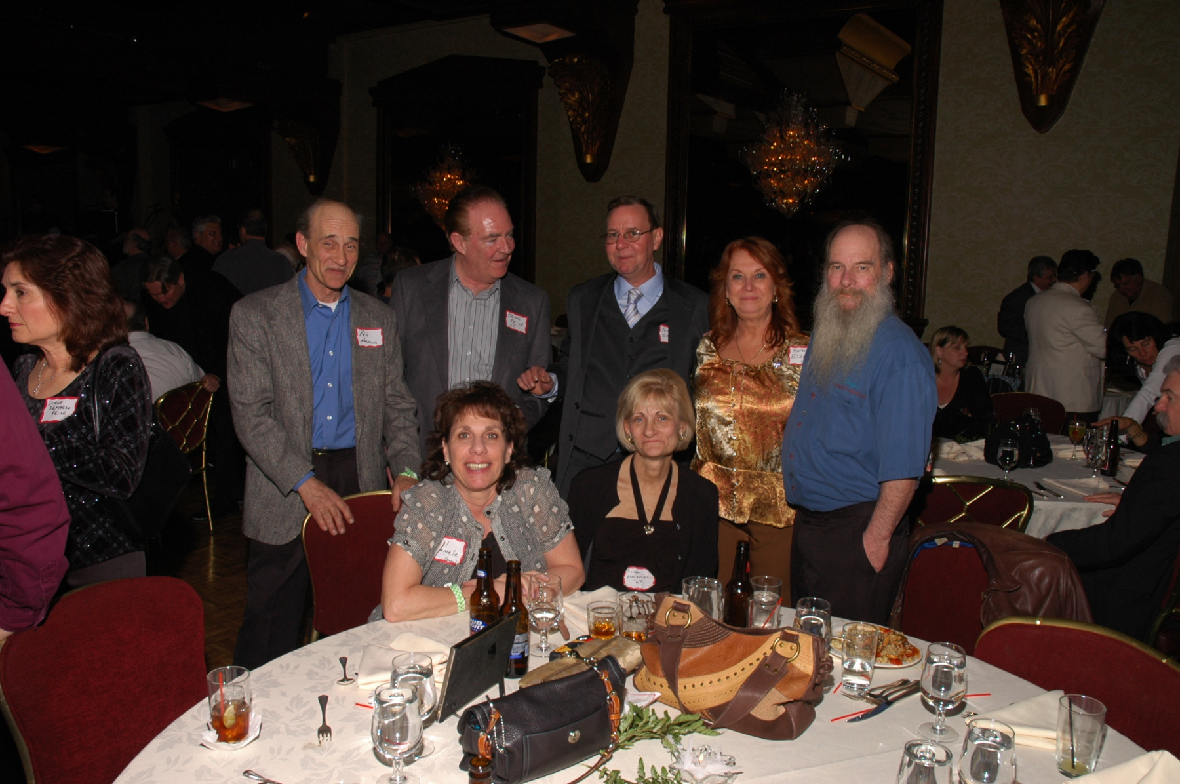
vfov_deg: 47.8
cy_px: 392
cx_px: 590
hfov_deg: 67.4
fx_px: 884
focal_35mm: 27
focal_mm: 18
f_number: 8
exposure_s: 1/80
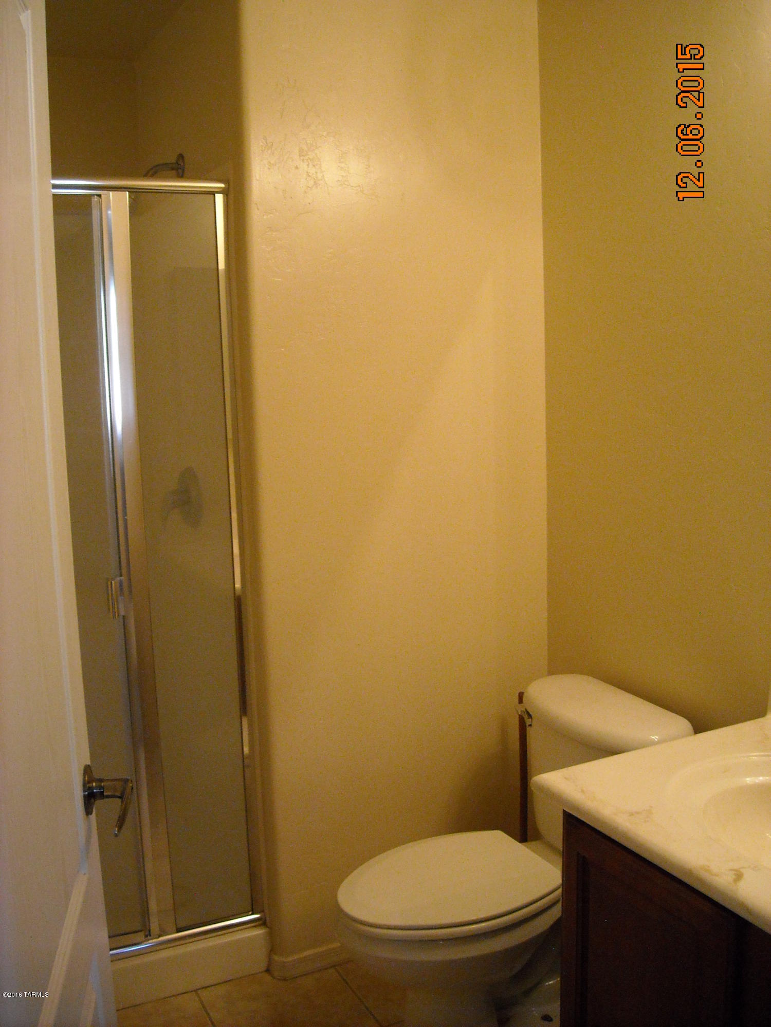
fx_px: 1039
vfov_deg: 52.6
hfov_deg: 40.7
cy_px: 514
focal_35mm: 35
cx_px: 386
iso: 400
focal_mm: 5.7
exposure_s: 1/49
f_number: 2.8
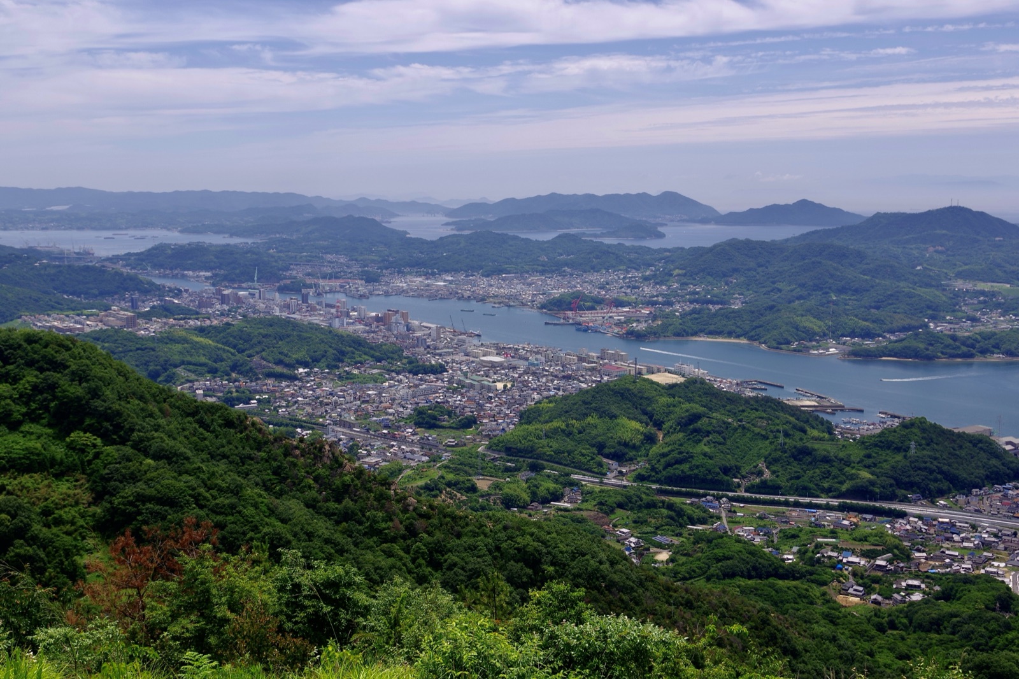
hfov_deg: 46.4
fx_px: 1189
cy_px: 340
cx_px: 510
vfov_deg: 31.9
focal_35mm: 42
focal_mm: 28
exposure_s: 1/250
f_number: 8
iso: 100
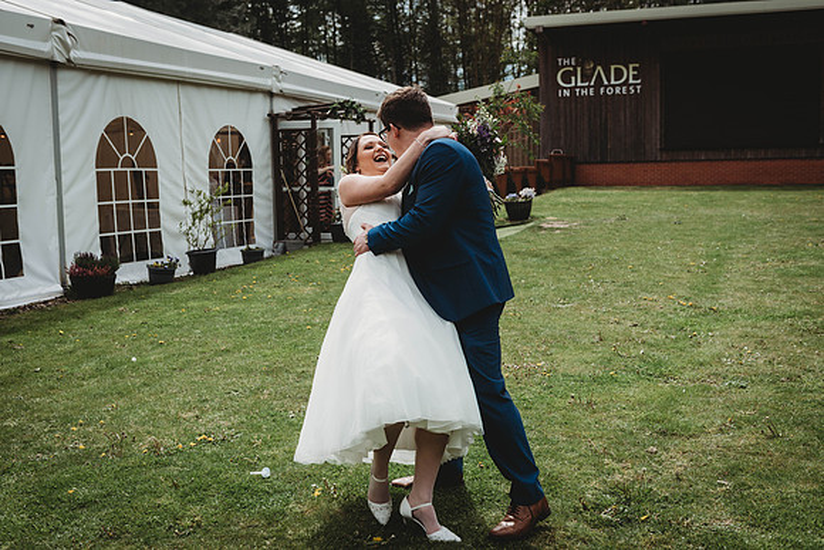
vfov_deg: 29.9
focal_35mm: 45
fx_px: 1030
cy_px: 275
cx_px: 412
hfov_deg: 43.6
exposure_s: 1/2000
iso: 200
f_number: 4.5
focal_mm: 45
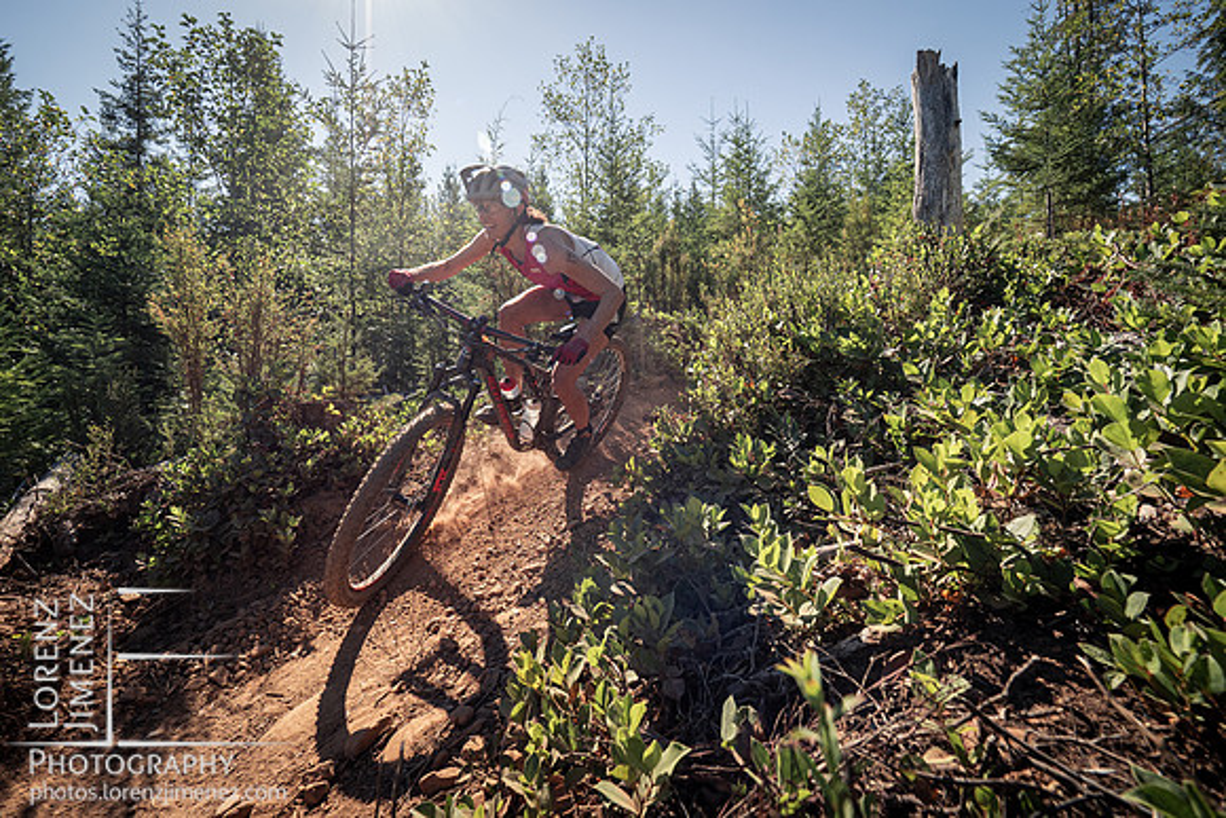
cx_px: 613
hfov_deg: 102.0
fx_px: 496
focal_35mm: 15
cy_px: 359
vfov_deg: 78.7
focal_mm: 7
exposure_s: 1/1000
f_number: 4
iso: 320
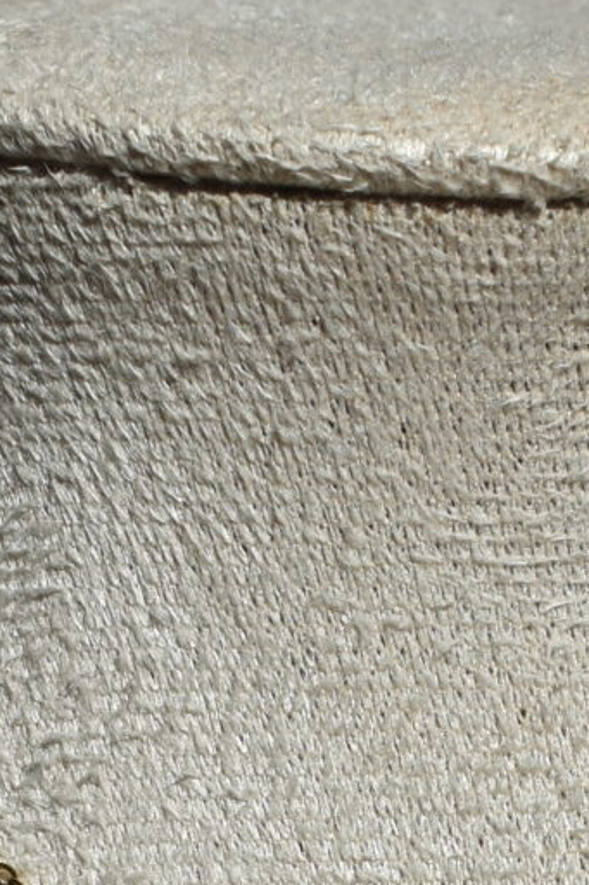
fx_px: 3868
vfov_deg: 12.6
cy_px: 1143
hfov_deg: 8.7
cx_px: 474
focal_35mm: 158
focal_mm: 21
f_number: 8
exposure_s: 1/640
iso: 100
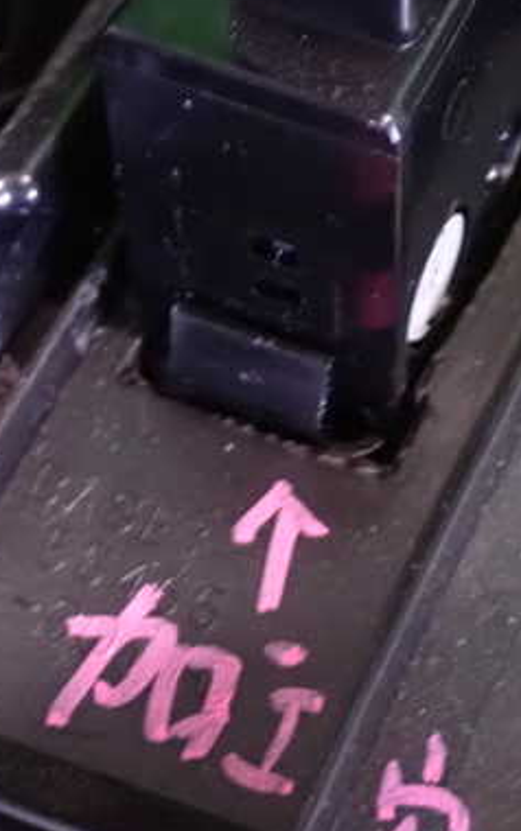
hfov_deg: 13.5
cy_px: 422
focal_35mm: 97
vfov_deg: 21.4
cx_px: 274
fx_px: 2200
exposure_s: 1/13
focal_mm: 10.35
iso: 1600
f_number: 3.5
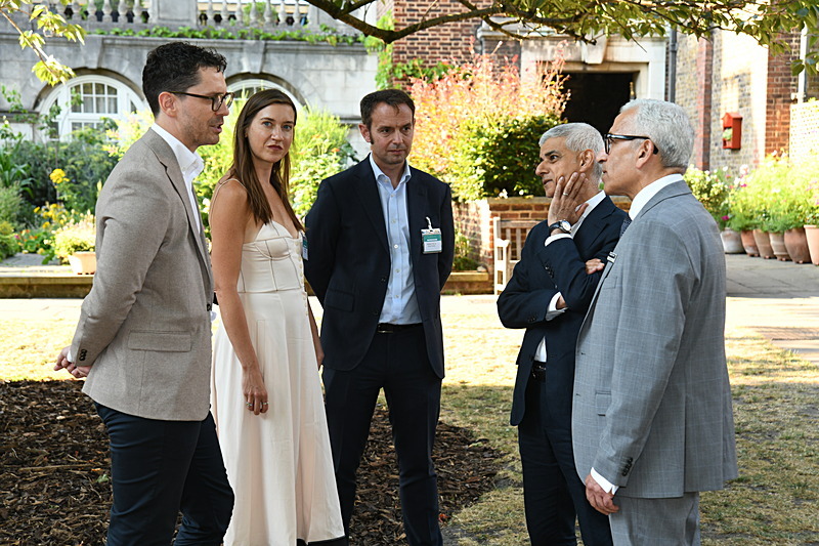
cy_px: 273
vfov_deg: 22.6
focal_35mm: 60
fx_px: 1365
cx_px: 410
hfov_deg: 33.4
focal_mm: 60
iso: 400
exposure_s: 1/60
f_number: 6.3
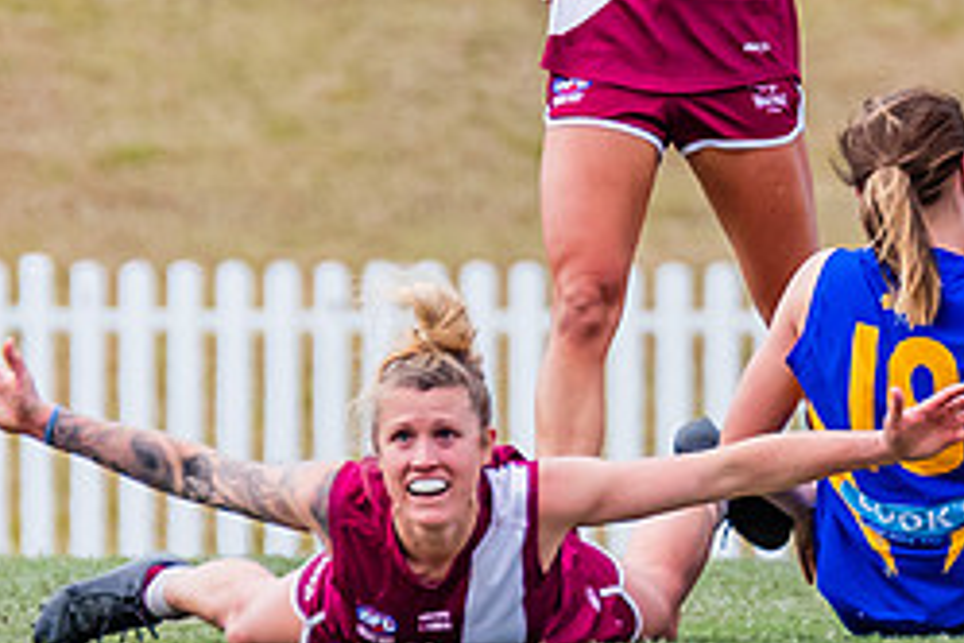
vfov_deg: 0.7
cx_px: 1347
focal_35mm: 2067
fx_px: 55345
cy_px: -147
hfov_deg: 1.0
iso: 800
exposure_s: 1/1600
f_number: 6.3
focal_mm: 420
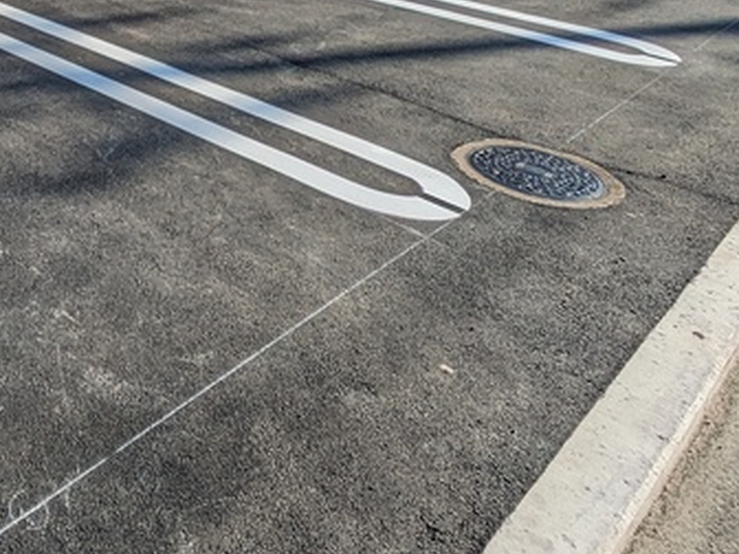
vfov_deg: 32.4
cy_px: -31
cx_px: 38
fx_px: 854
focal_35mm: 40
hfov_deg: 41.9
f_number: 2.2
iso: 49
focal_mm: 1.83
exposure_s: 1/1718
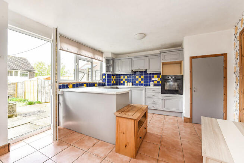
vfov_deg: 81.3
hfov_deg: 104.2
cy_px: 82
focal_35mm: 14
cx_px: 122
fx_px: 95
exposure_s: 1/80
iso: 400
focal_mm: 14
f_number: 8
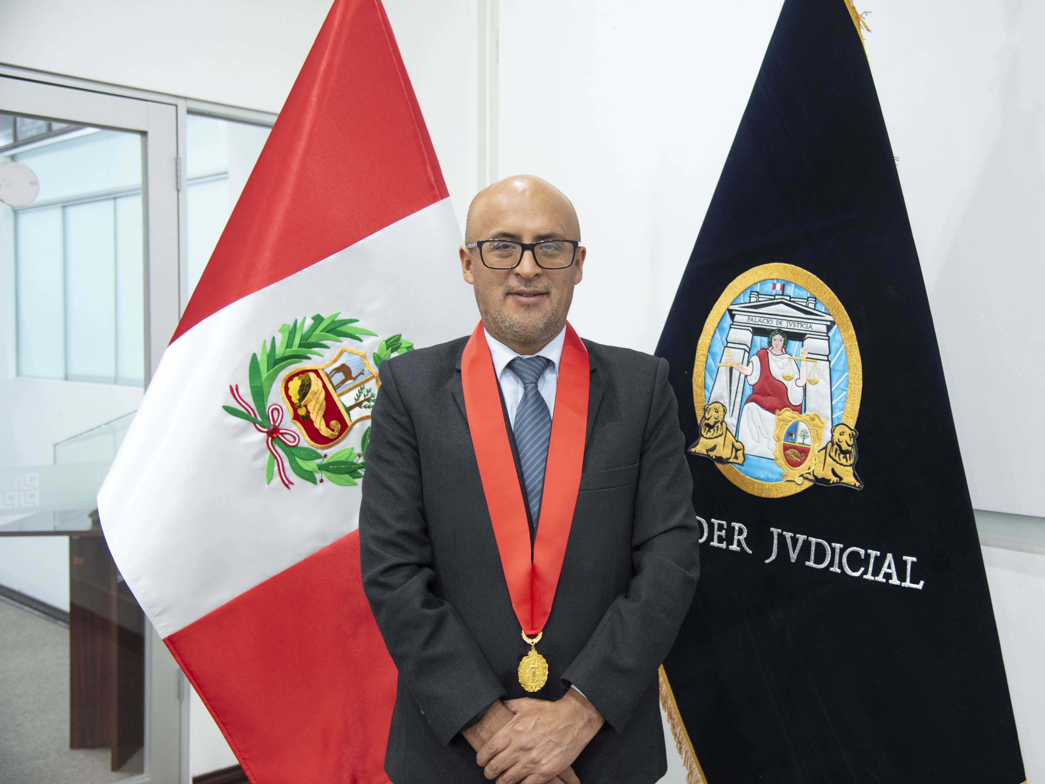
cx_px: 585
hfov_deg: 48.9
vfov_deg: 37.7
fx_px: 1147
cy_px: 393
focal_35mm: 38
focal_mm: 35
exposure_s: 1/60
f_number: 4
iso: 1400
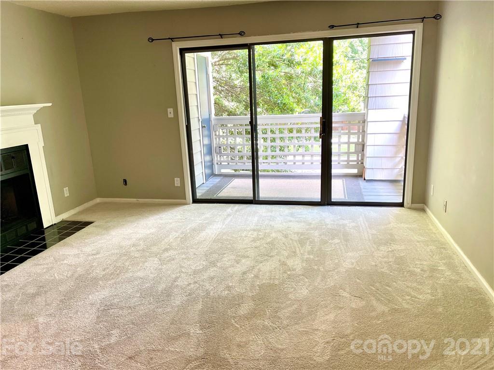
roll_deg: +1.6
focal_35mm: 26
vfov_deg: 53.1
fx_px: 371
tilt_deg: -14.1
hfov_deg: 67.3
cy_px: 185
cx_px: 247
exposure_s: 1/60
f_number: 1.6
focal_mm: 5.1
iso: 64
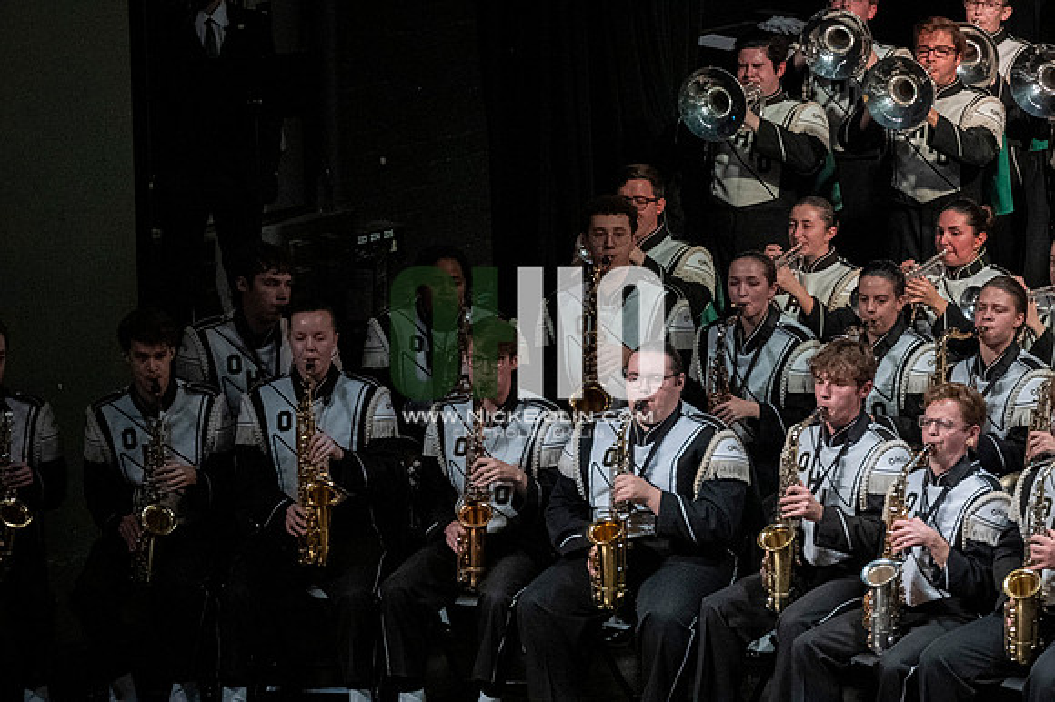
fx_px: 8786
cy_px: 351
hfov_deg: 6.9
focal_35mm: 300
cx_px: 528
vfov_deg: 4.6
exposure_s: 1/500
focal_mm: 200
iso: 4000
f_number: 4
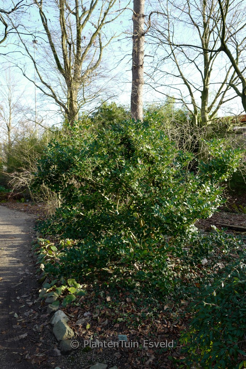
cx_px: 123
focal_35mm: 28
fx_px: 287
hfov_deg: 46.4
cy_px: 184
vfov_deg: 65.5
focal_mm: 28
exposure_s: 1/80
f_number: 4.5
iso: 100
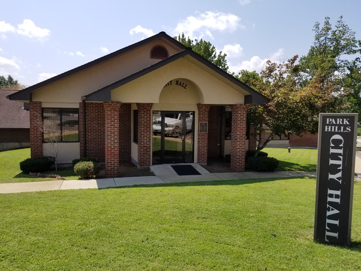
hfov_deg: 67.3
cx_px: 180
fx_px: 271
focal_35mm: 26
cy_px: 136
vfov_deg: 53.1
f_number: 1.7
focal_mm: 4.3
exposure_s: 1/2544
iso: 50
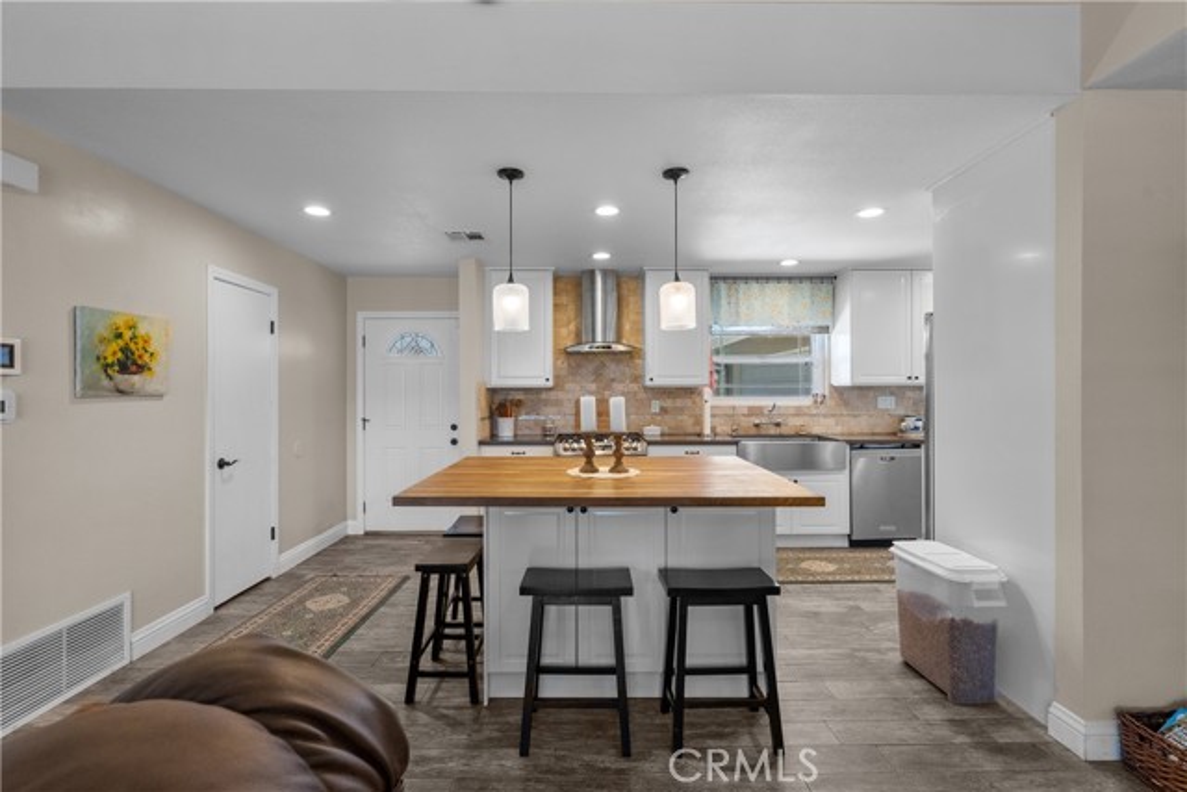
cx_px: 594
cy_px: 396
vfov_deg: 73.8
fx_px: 528
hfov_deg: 96.7
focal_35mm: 16
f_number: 8
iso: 2000
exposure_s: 1/30
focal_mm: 16
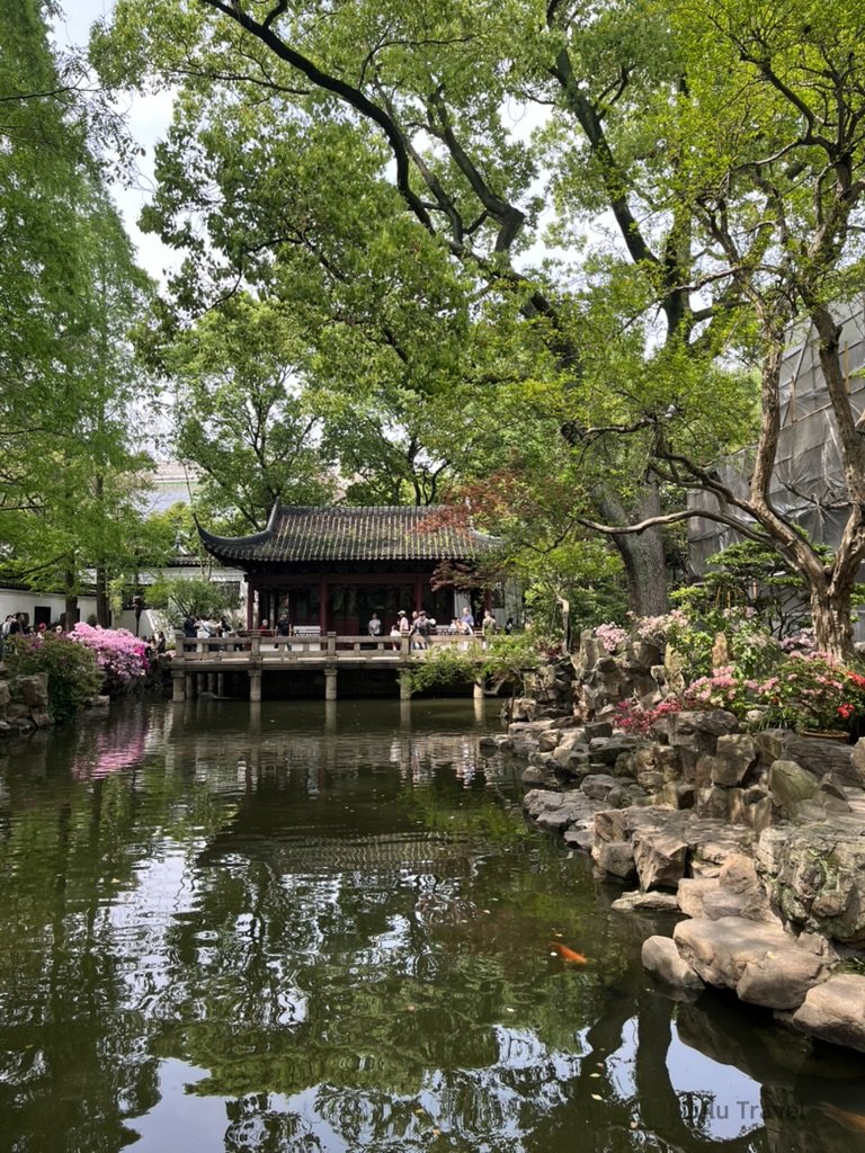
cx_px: 432
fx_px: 866
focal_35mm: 26
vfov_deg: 67.3
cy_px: 576
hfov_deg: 53.1
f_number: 1.6
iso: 50
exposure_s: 1/550
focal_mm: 5.1
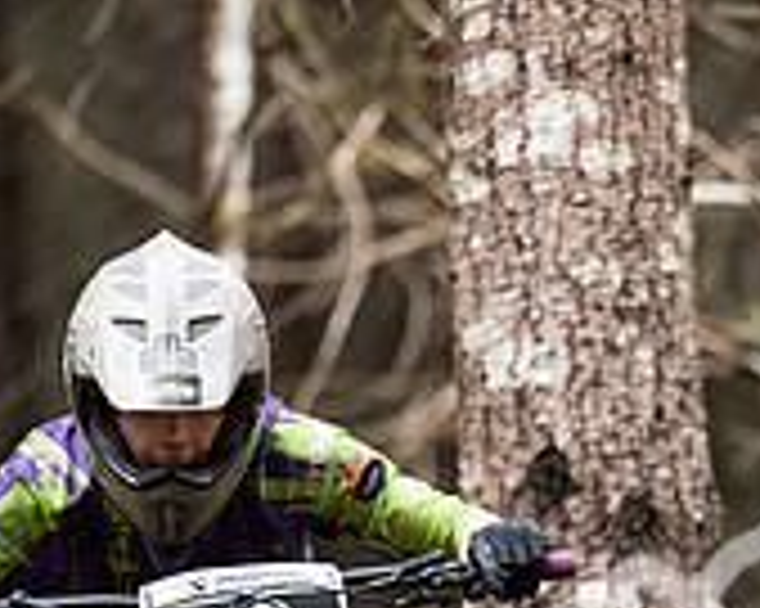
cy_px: 829
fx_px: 14455
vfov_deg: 2.4
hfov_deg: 3.0
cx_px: 868
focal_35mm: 643
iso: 1000
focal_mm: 200
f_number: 2.8
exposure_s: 1/1000
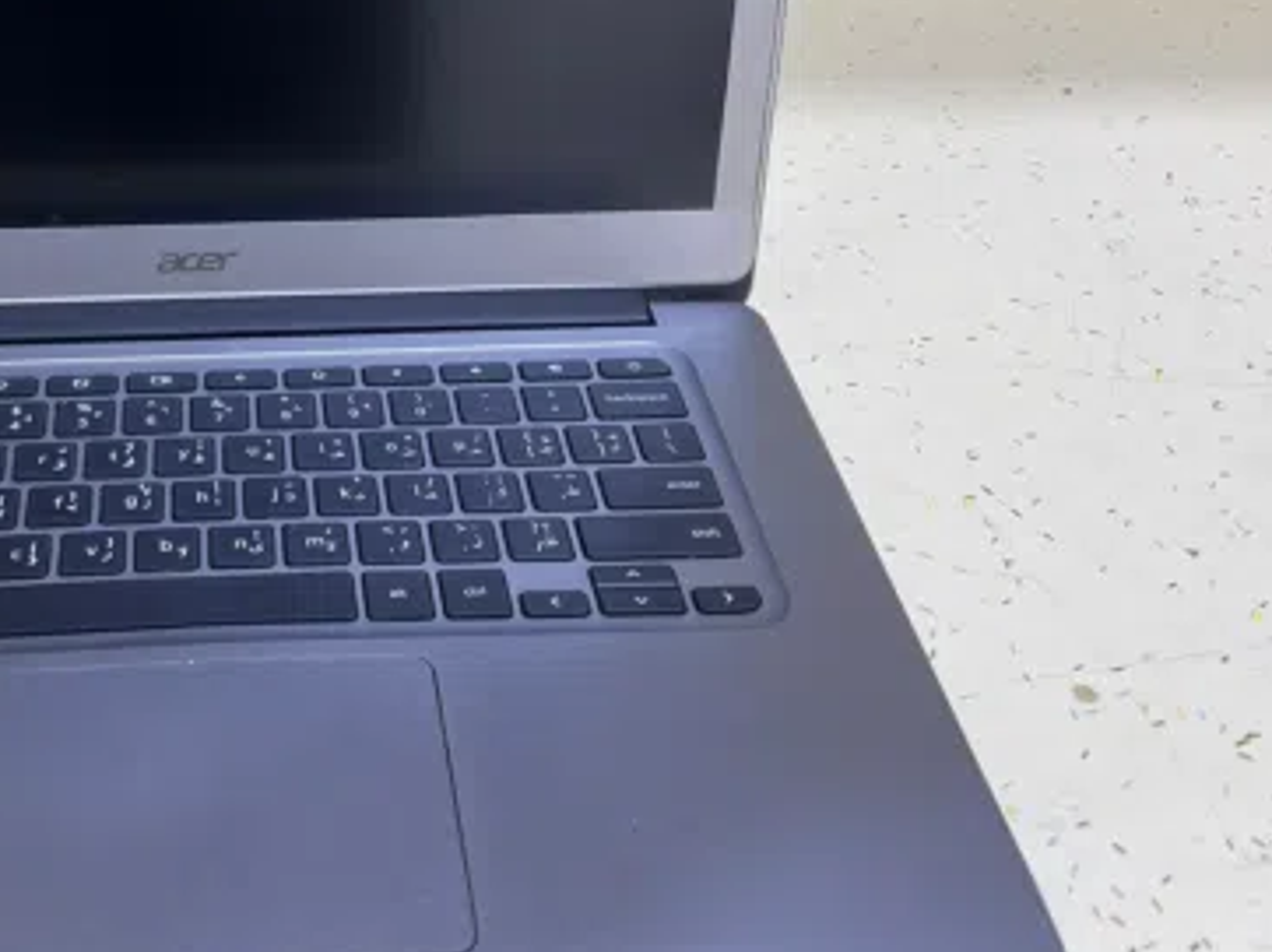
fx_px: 1689
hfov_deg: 39.8
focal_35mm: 46
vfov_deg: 31.2
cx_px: 278
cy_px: 299
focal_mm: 5.7
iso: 100
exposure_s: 1/100
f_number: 1.5
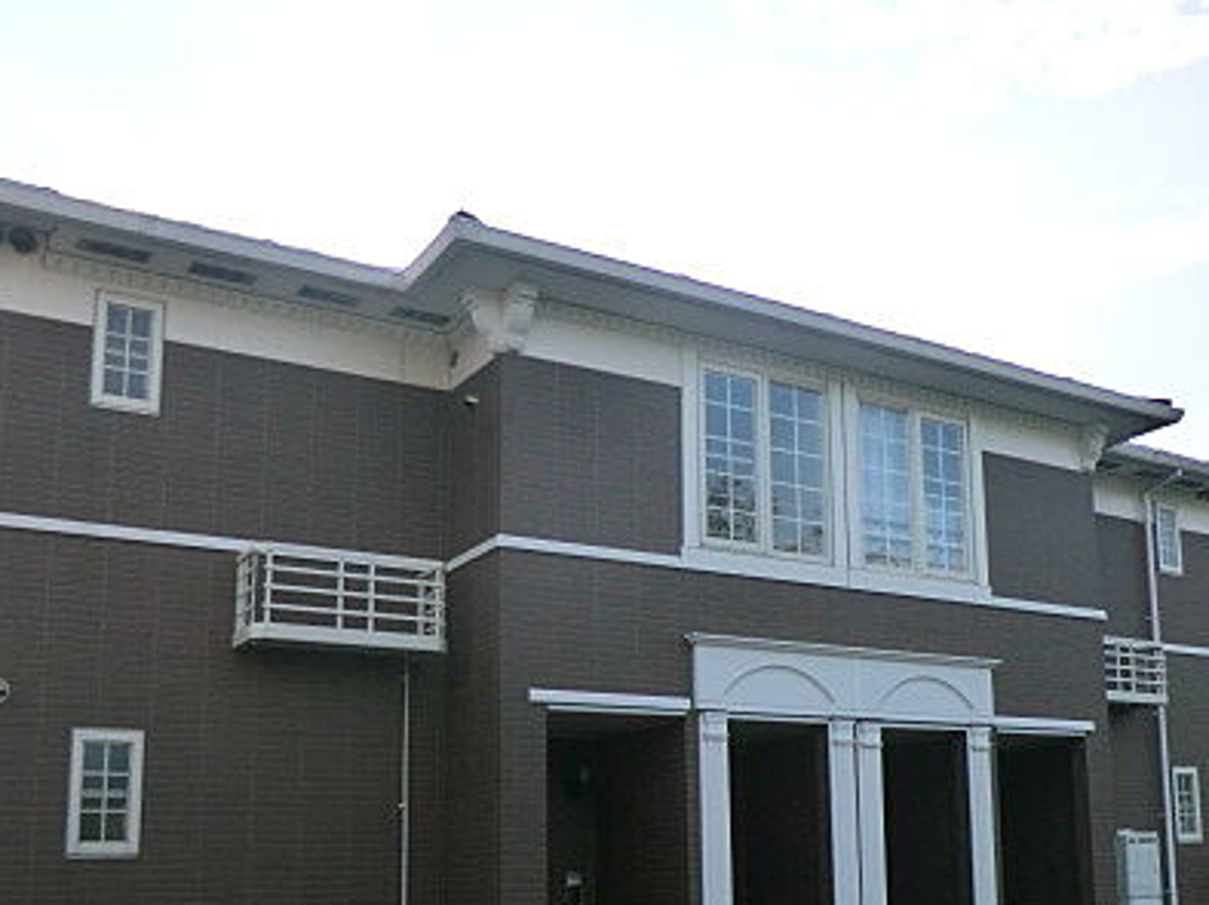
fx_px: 1361
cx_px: 822
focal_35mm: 39
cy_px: 653
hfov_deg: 47.0
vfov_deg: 36.1
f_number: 3.2
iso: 80
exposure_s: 1/800
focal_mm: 4.3
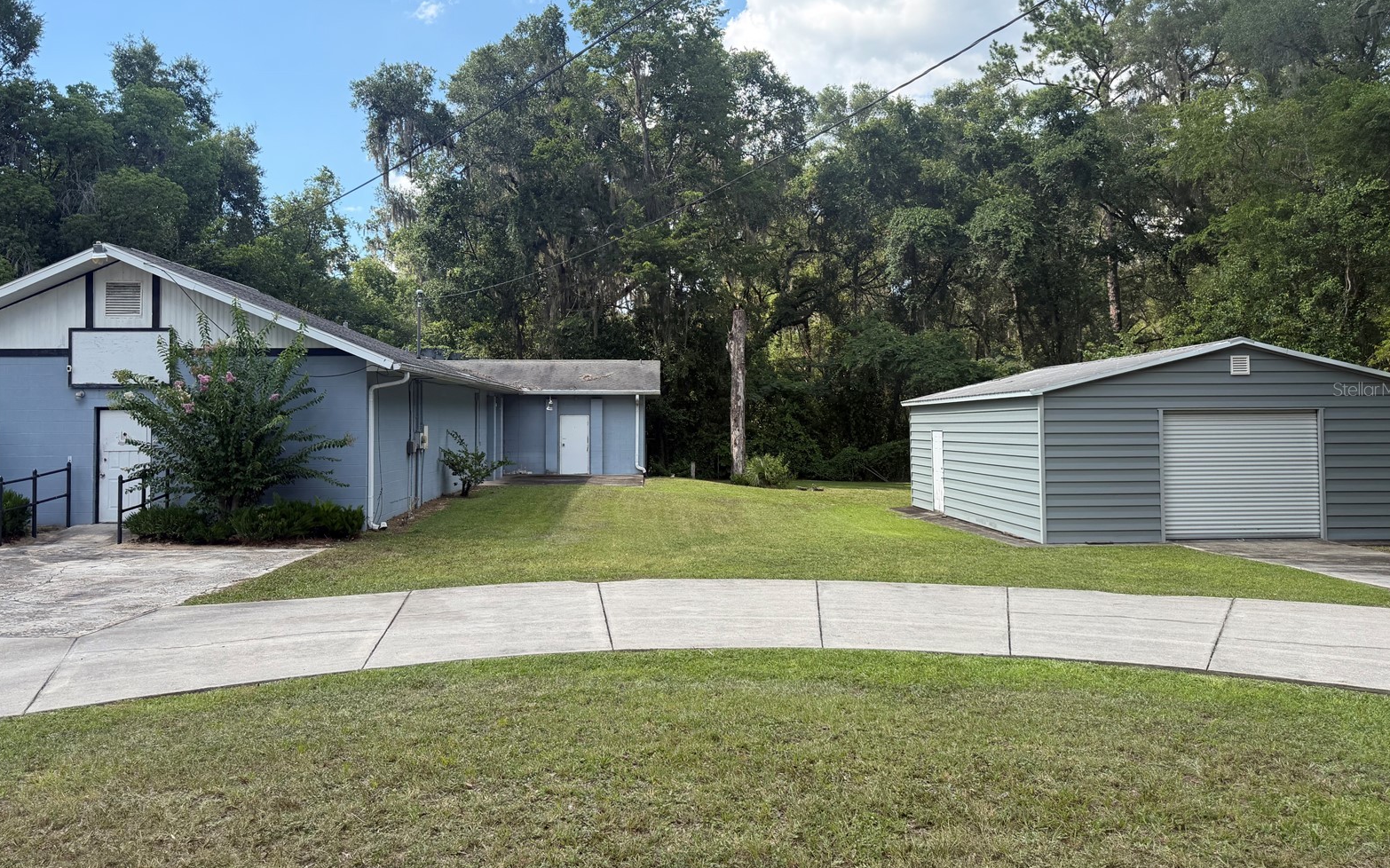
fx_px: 985
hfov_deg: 70.4
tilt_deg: +3.7
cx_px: 707
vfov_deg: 47.5
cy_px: 389
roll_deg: +2.1
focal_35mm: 26
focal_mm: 6.76
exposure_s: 1/2232
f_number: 1.78
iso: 100
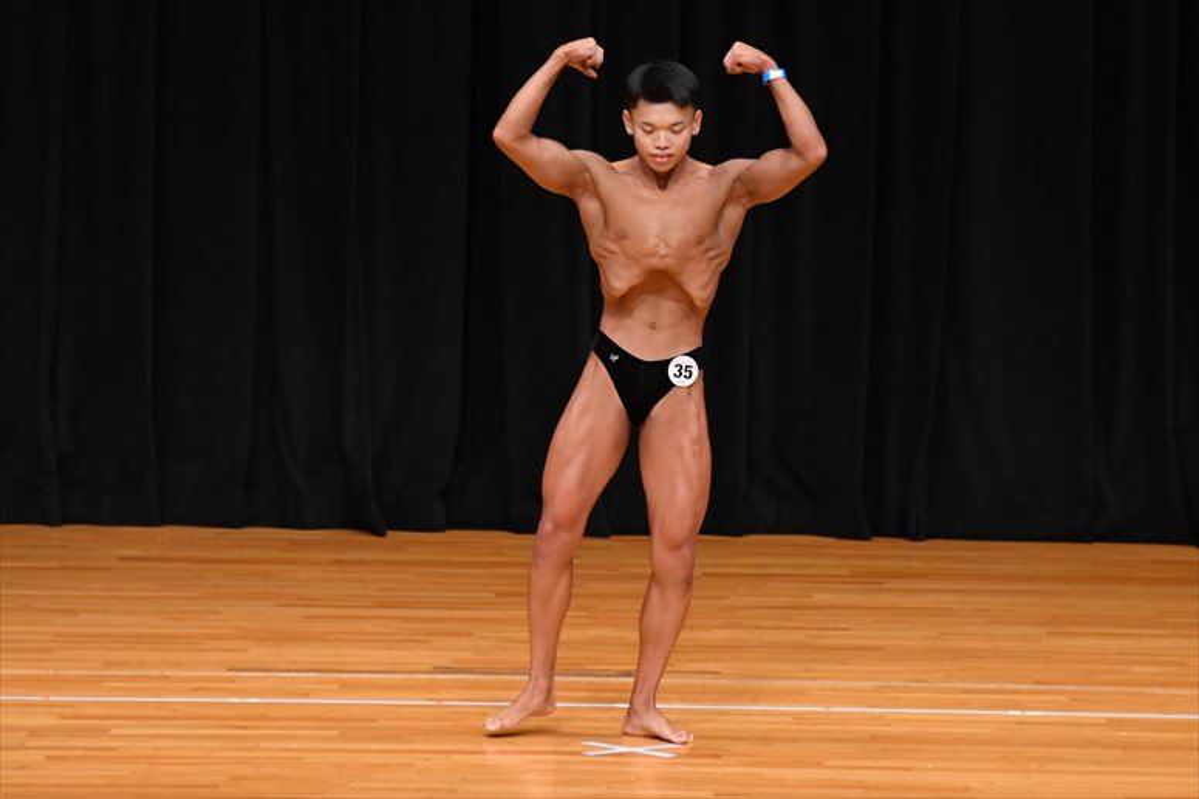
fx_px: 9488
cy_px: 400
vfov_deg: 4.8
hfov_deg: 7.2
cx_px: 600
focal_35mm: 285
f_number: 5.6
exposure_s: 1/400
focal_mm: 190
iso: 3200
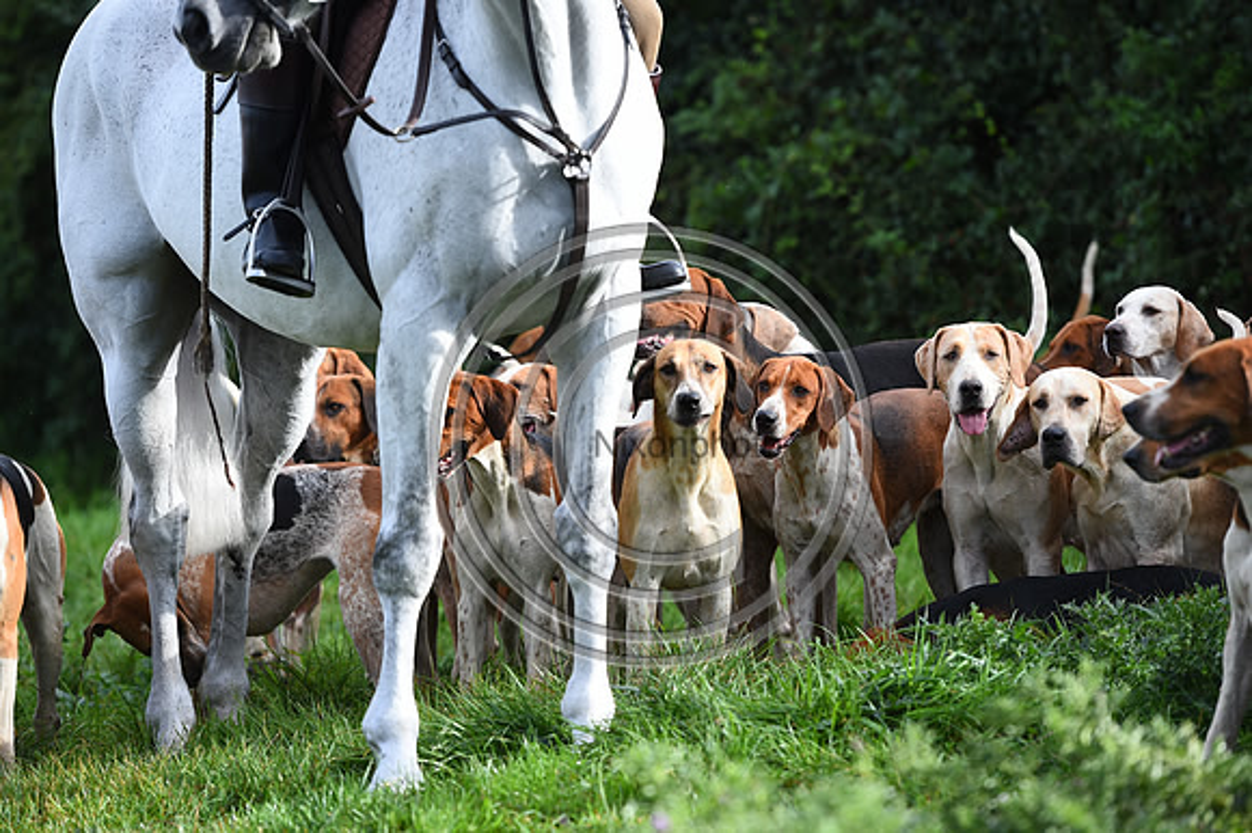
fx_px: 5735
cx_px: 626
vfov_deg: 8.3
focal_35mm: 165
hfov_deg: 12.5
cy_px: 416
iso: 320
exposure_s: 1/800
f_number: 4
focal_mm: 165
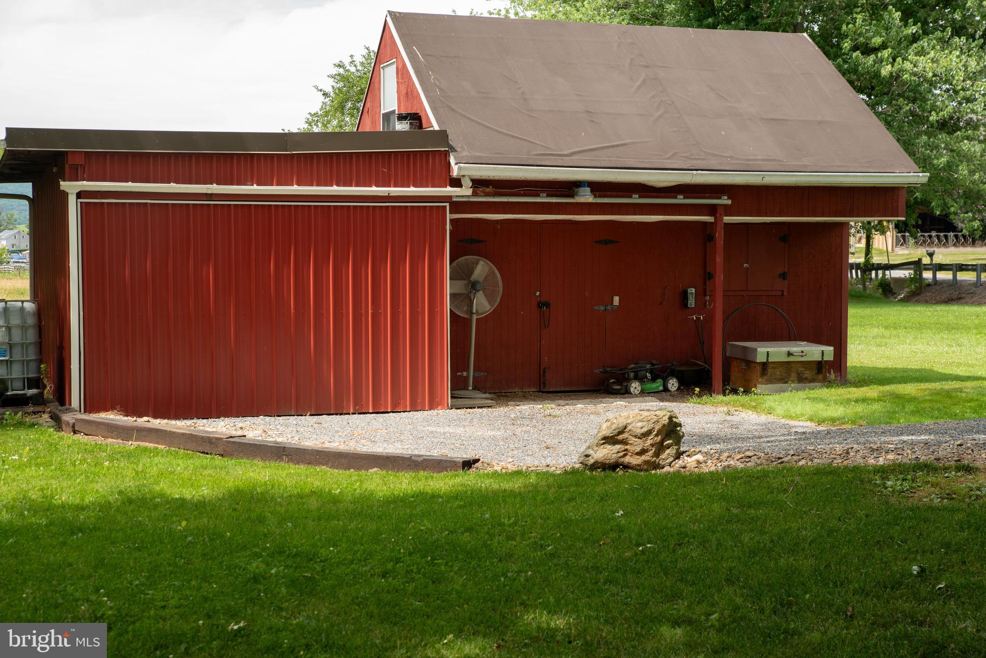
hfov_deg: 34.5
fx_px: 1589
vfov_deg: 23.4
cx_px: 493
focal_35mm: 58
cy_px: 329
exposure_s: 1/200
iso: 320
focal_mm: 58
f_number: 7.1
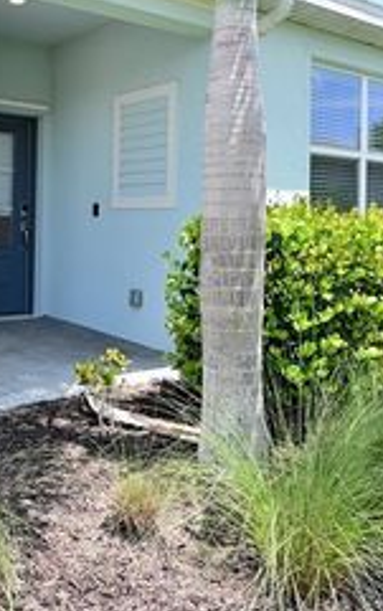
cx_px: 48
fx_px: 633
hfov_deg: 32.2
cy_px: 207
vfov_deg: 50.6
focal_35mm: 38
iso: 100
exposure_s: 1/160
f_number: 5.6
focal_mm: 12
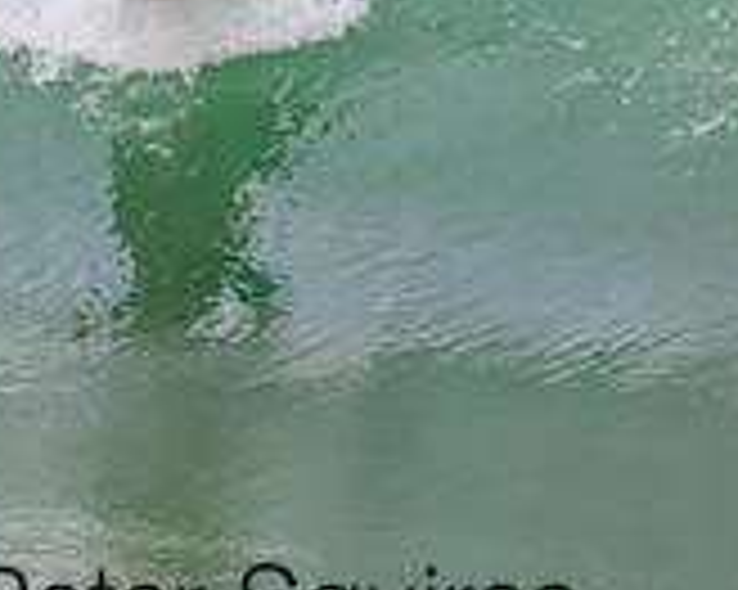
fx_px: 60619
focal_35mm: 2777
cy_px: -142
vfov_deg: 0.6
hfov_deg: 0.7
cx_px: 230
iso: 4500
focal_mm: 800
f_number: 11
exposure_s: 1/2000
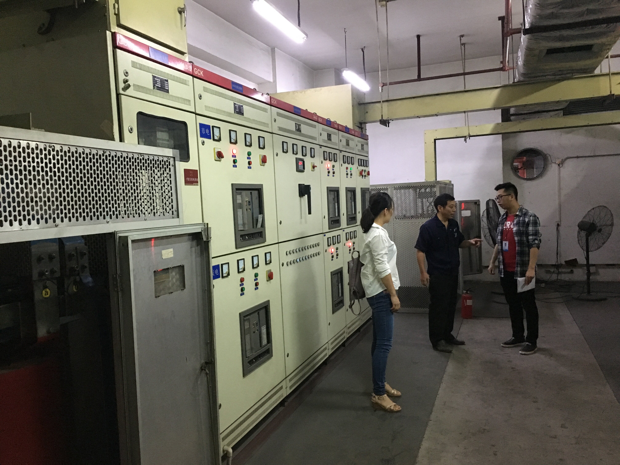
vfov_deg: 48.2
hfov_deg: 61.7
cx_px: 310
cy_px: 232
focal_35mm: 29
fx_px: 519
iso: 320
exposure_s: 1/17
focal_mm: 4.15
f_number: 2.2
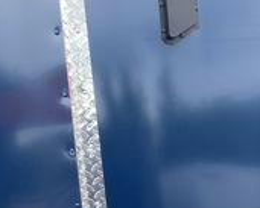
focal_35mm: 102
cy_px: 328
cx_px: 312
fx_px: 785
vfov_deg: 14.0
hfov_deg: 17.9
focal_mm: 3.99
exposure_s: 1/450
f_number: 1.8
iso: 20
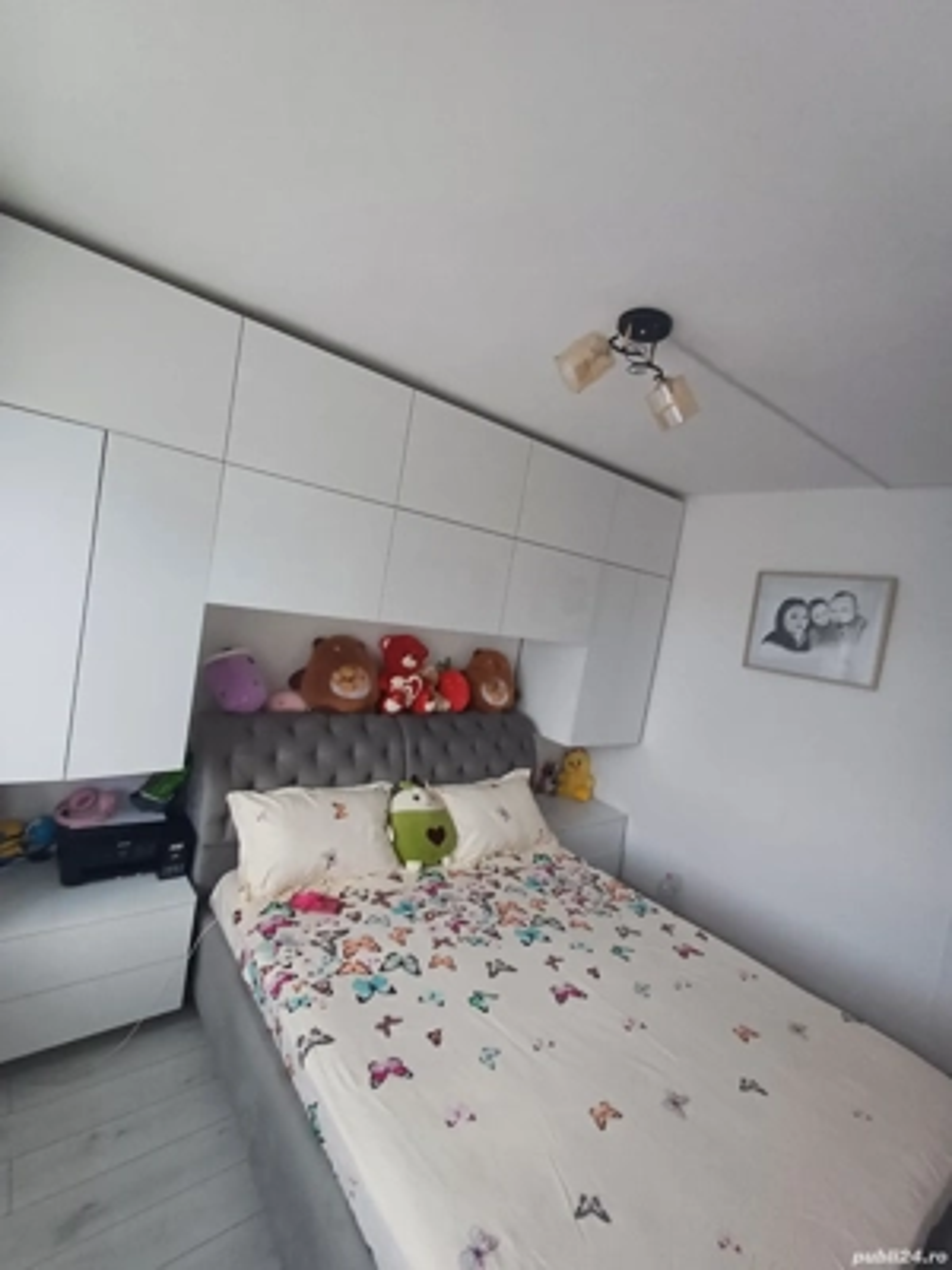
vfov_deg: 94.5
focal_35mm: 16
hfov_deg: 78.1
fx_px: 587
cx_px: 476
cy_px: 635
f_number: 2.2
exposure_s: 1/50
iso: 80
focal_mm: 1.64
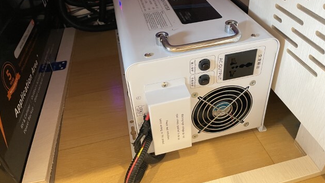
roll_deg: +3.2
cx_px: 165
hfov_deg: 66.0
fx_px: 250
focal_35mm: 29
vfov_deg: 39.7
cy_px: 59
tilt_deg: -34.1
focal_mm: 4.2
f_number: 1.6
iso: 500
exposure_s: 1/54
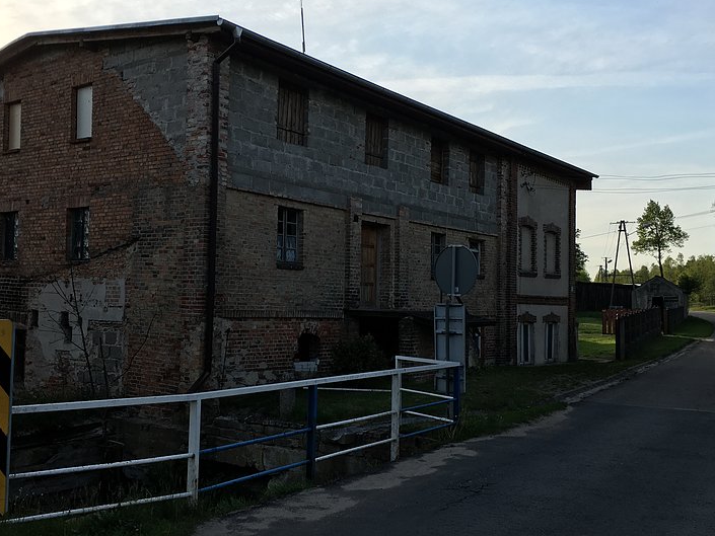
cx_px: 336
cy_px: 270
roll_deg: -1.1
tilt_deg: +2.8
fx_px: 764
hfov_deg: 50.1
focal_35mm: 37
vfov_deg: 38.7
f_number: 2.2
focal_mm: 4.15
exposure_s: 1/1183
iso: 25
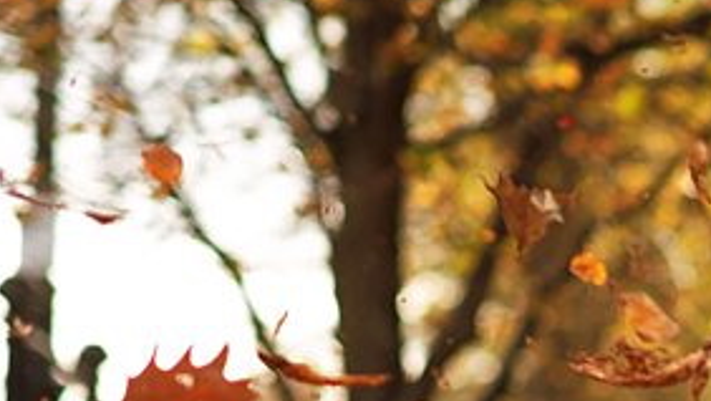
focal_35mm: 379
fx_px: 7149
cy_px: 892
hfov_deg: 5.6
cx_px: 1372
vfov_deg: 3.2
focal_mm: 85
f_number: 2.5
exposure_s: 1/1000
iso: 250
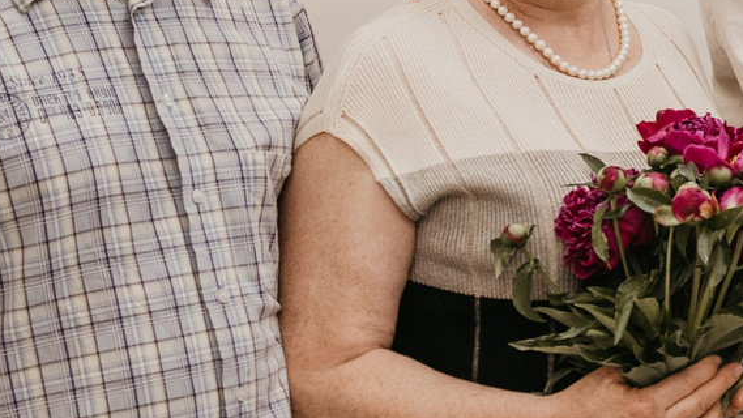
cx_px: 1385
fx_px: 3251
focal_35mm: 165
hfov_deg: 11.9
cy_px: 104
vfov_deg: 7.3
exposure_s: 1/160
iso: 400
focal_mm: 35
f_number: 4
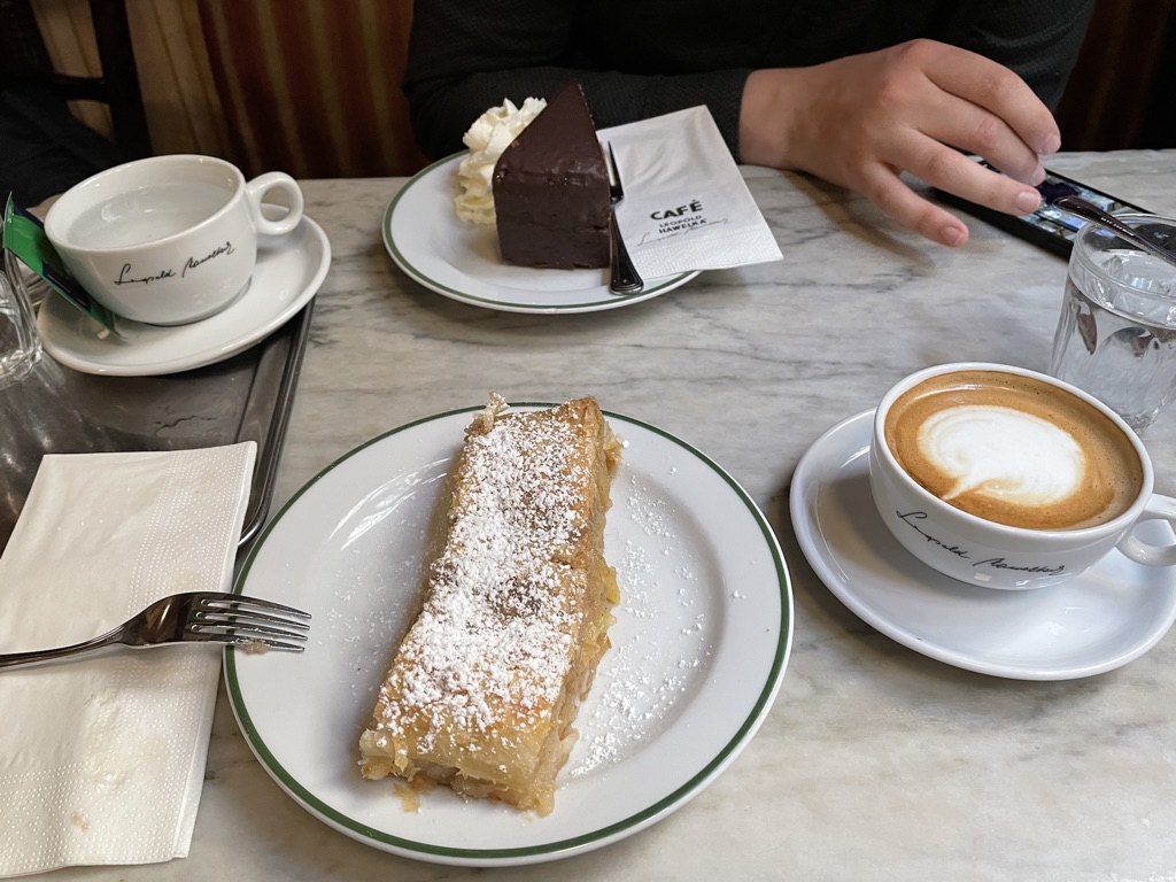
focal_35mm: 26
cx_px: 588
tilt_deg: -42.8
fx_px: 883
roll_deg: +0.5
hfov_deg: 67.3
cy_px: 441
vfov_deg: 53.1
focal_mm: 4.2
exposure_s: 1/60
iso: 250
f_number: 1.6
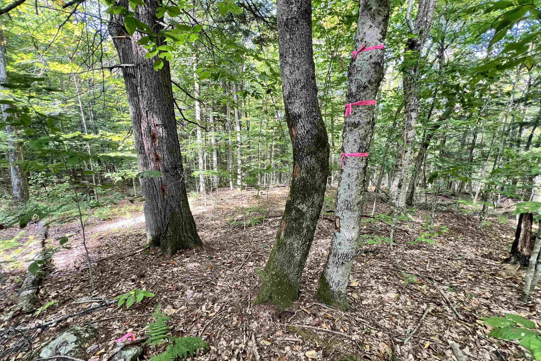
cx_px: 261
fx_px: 210
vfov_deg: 80.7
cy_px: 207
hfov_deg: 104.2
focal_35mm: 14
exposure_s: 1/99
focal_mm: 1.57
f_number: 1.8
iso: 125
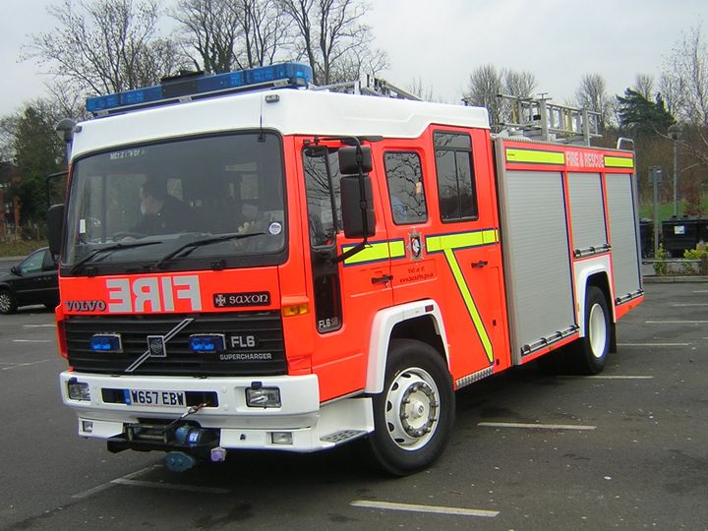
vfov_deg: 36.0
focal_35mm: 40
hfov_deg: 46.8
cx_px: 354
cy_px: 266
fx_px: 818
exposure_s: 1/104
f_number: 2.7
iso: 100
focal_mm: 5.2
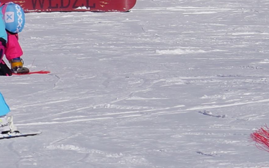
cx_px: -636
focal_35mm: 982
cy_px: -36
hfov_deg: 2.1
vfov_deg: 1.3
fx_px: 7199
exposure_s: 1/400
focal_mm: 140
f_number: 13
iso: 100
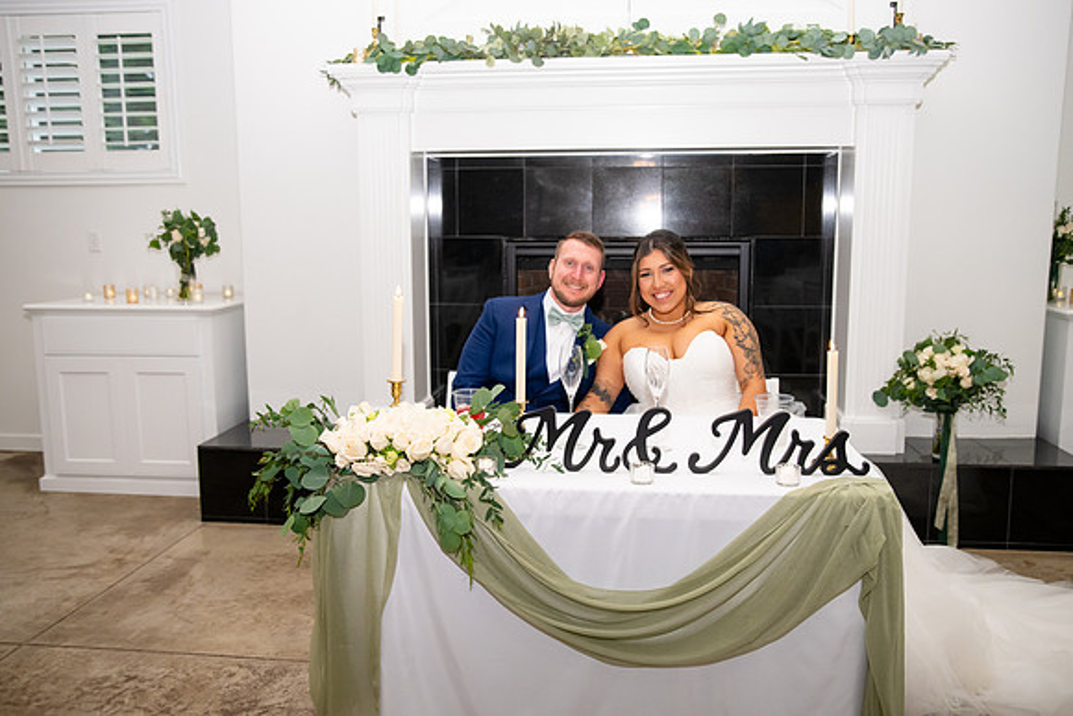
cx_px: 536
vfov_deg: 41.1
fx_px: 954
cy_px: 358
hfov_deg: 58.7
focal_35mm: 32
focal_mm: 32
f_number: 4
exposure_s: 1/320
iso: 2000
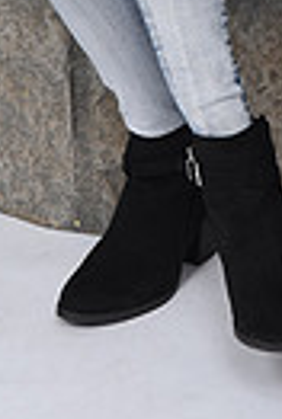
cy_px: -326
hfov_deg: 5.6
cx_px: 367
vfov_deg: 8.2
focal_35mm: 243
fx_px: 2840
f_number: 9
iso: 160
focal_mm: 55
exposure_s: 1/250
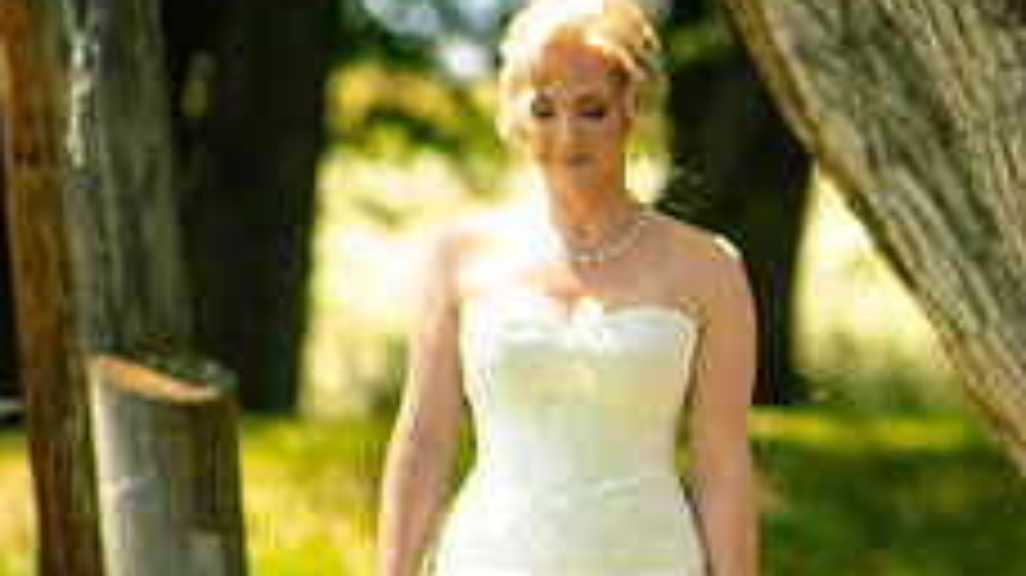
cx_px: 1188
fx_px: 21781
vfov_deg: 1.5
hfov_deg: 2.7
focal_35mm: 801
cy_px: 382
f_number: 5.6
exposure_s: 1/320
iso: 400
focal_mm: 300
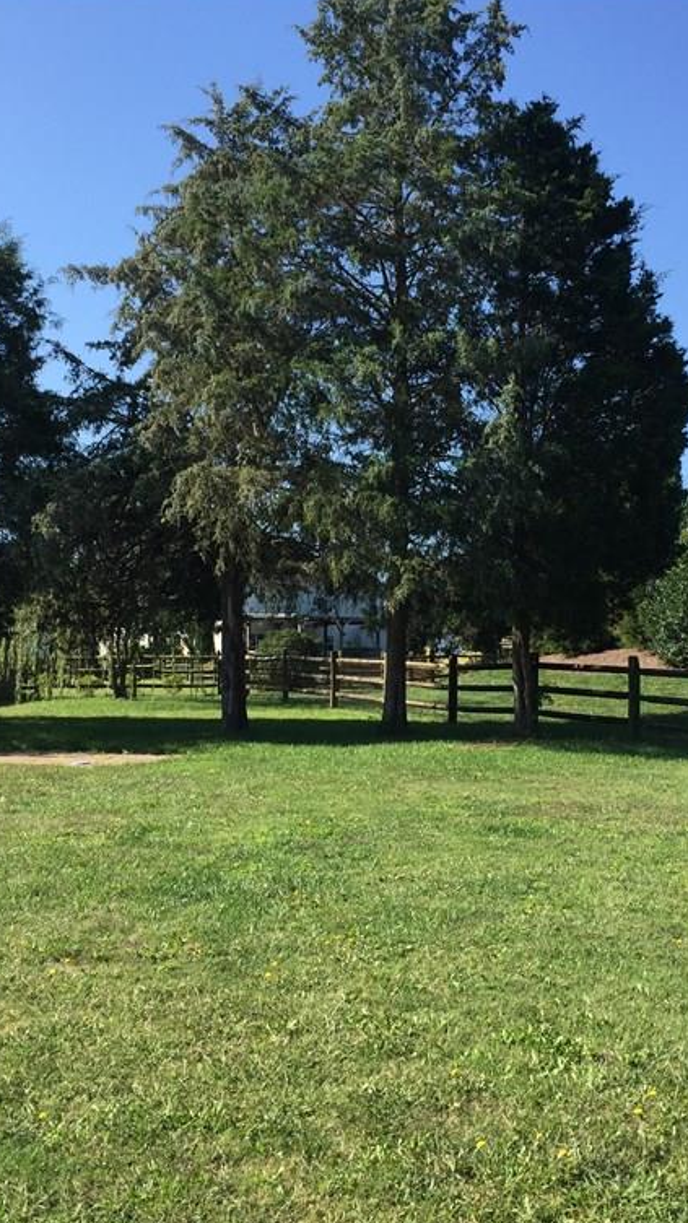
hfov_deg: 27.7
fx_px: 1395
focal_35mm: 43
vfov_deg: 47.4
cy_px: 610
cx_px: 395
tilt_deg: +1.5
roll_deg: -0.6
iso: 32
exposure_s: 1/1163
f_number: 2.2
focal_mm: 4.15
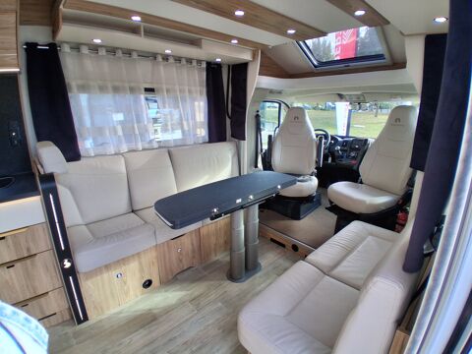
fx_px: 232
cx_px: 236
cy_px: 177
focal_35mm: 17
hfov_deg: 91.0
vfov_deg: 74.7
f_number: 2.2
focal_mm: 1.4
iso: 50
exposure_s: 1/160
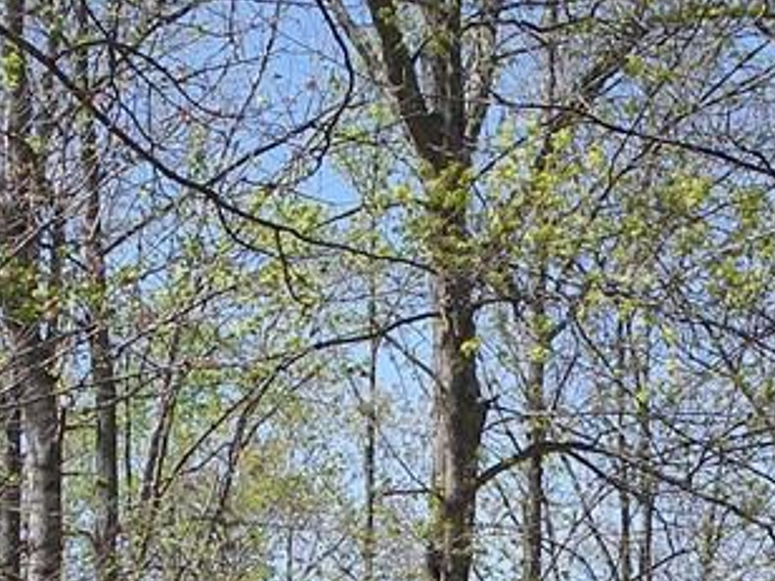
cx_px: 499
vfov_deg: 11.4
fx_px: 2754
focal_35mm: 123
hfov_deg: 16.0
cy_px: 941
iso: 80
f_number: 5
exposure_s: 1/200
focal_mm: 7.8
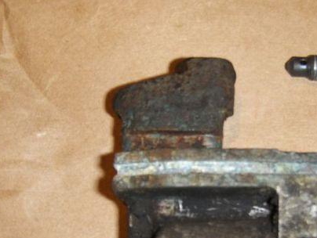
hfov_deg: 29.4
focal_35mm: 65
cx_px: 232
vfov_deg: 22.4
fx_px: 596
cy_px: 188
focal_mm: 6.5
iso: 100
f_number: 5.09
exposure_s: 1/60
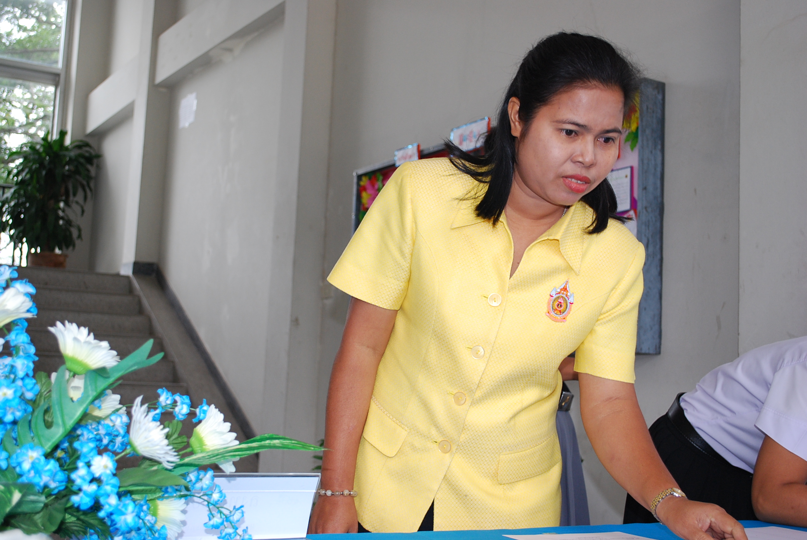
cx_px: 404
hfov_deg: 41.1
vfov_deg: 28.2
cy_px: 270
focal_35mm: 48
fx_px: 1077
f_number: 5
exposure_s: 1/50
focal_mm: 32
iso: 400
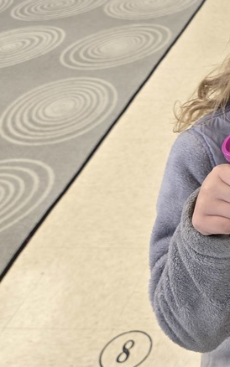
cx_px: 392
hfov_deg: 18.6
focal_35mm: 57
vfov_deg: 35.5
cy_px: 135
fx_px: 571
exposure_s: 1/120
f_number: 1.8
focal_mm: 5.4
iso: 125
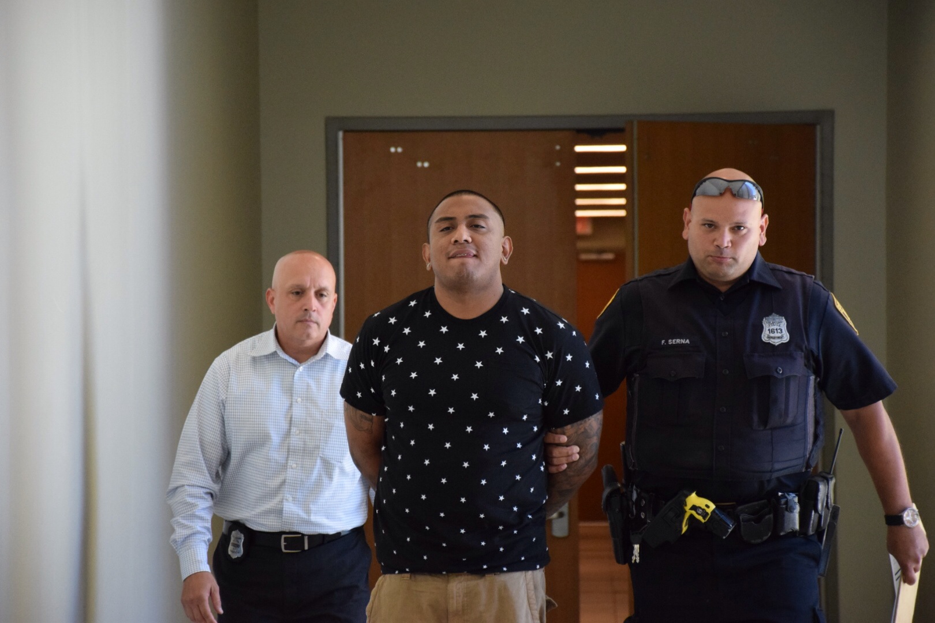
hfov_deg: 12.2
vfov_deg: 8.2
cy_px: 312
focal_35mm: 168
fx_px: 4363
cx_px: 468
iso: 3200
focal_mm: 112
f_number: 5.6
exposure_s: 1/400
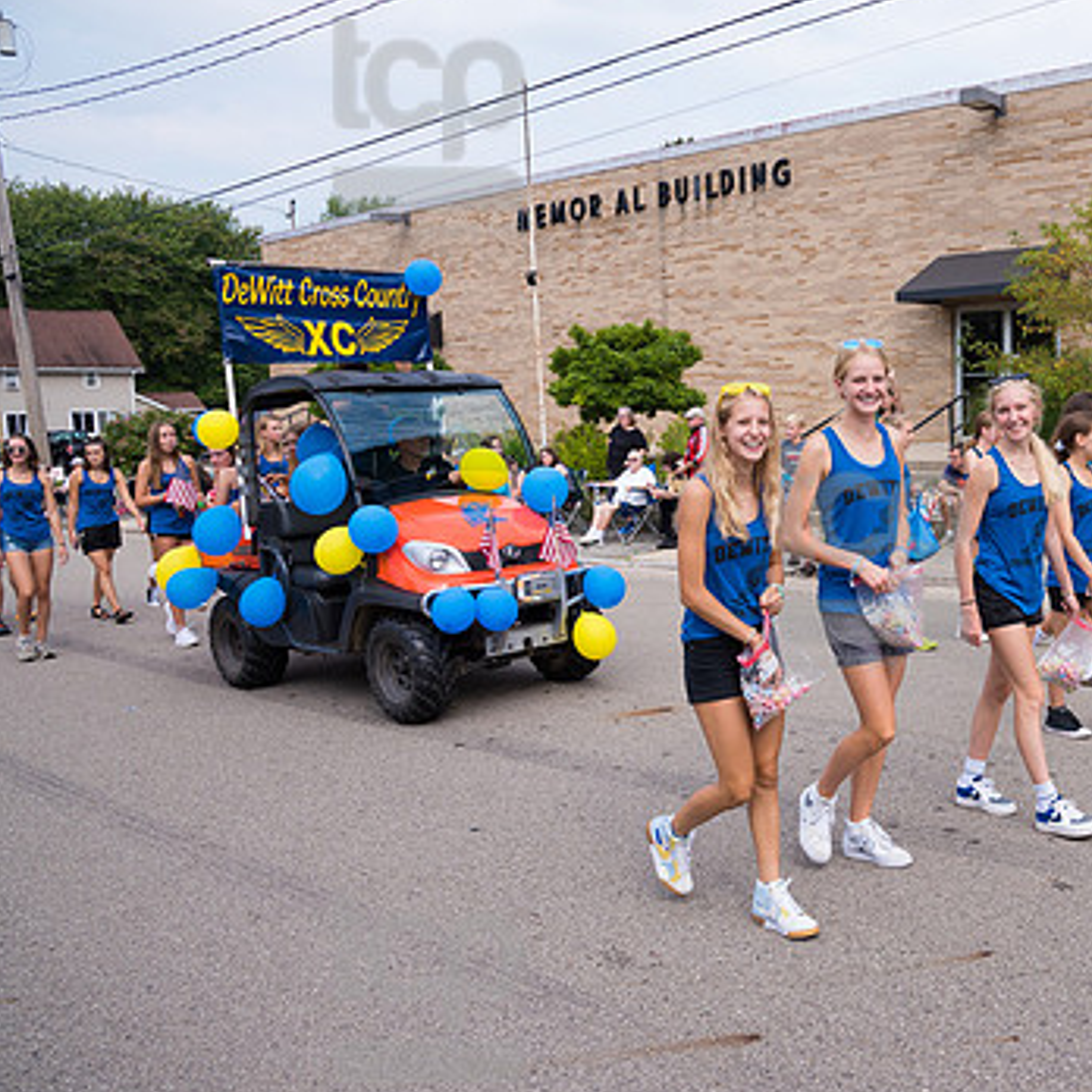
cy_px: 560
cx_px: 875
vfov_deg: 48.4
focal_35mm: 34
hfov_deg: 45.9
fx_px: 1213
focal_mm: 24
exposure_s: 1/500
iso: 220
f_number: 6.3
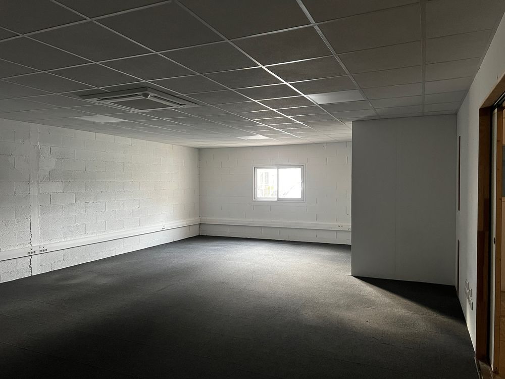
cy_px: 190
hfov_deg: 67.3
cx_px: 252
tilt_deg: -0.9
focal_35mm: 26
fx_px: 379
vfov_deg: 53.1
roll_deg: +1.0
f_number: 1.5
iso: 500
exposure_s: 1/57
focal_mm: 5.7
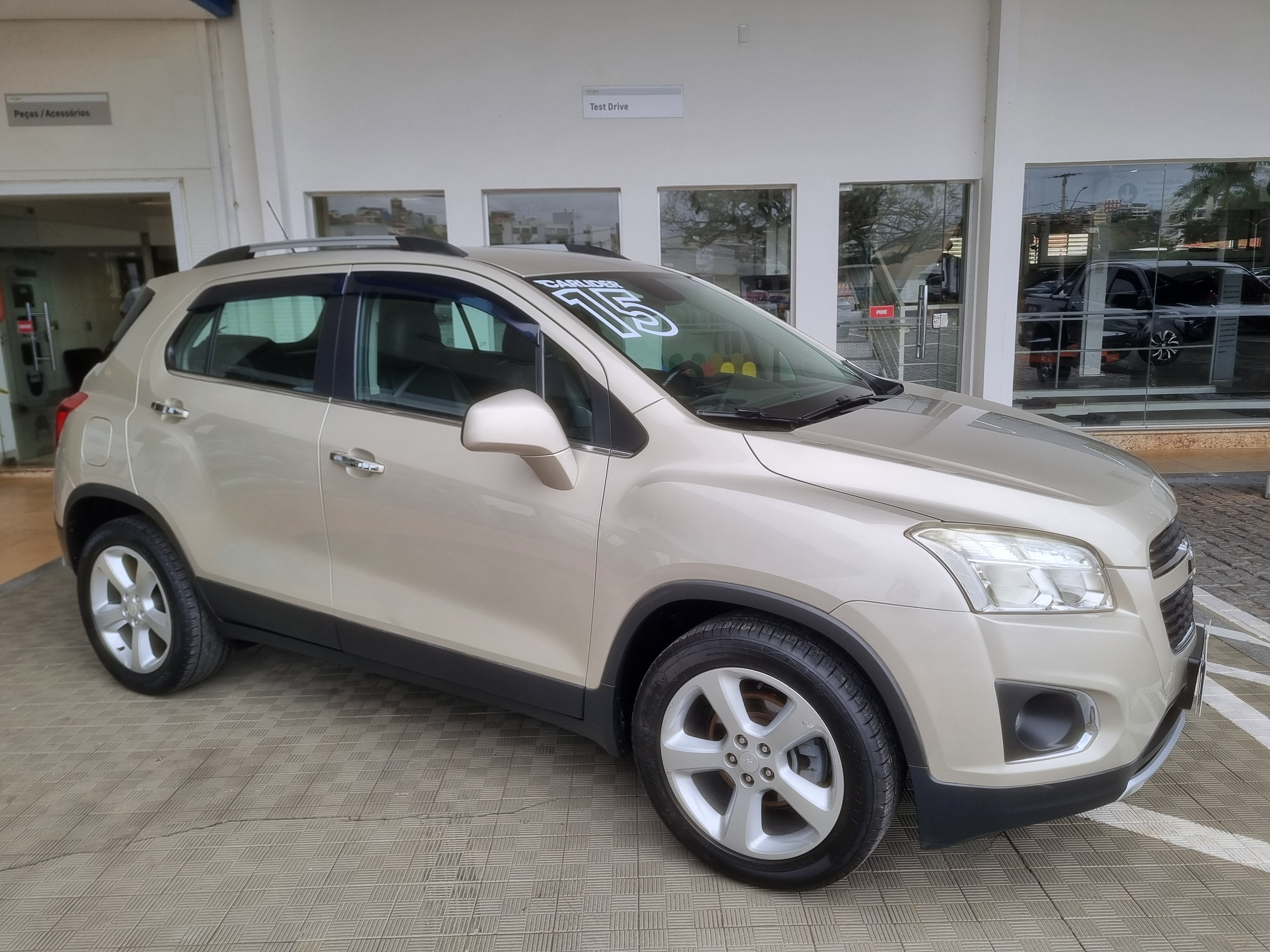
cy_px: 476
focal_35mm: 26
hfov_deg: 67.3
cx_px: 635
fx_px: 954
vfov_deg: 53.1
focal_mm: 5.4
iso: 50
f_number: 1.8
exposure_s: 1/586
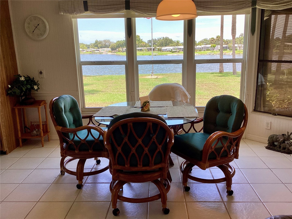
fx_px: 261
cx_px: 146
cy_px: 110
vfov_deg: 45.4
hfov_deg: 58.4
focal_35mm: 31
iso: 25
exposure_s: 1/100
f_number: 2.4
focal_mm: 3.3
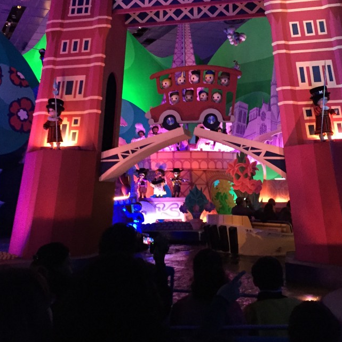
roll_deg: +2.1
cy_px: 108
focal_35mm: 48
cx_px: 170
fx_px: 537
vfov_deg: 34.9
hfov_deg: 35.4
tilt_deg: +7.9
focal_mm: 4.15
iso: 320
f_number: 2.2
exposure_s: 1/15
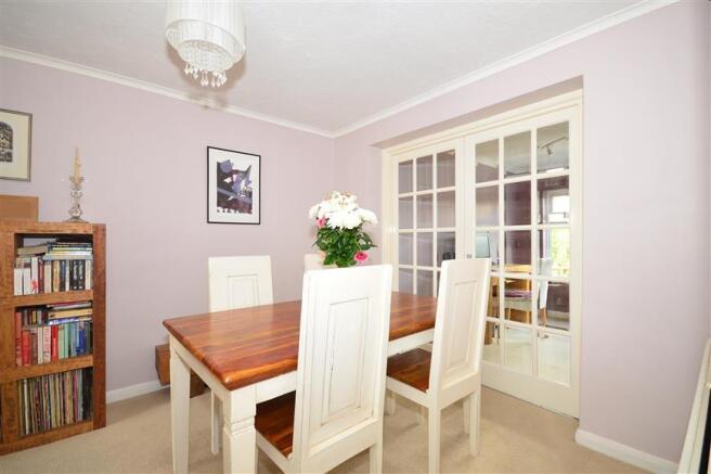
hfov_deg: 100.4
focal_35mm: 15
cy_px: 237
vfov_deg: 77.3
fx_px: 296
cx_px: 356
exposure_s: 1/30
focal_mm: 10
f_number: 5.6
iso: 400
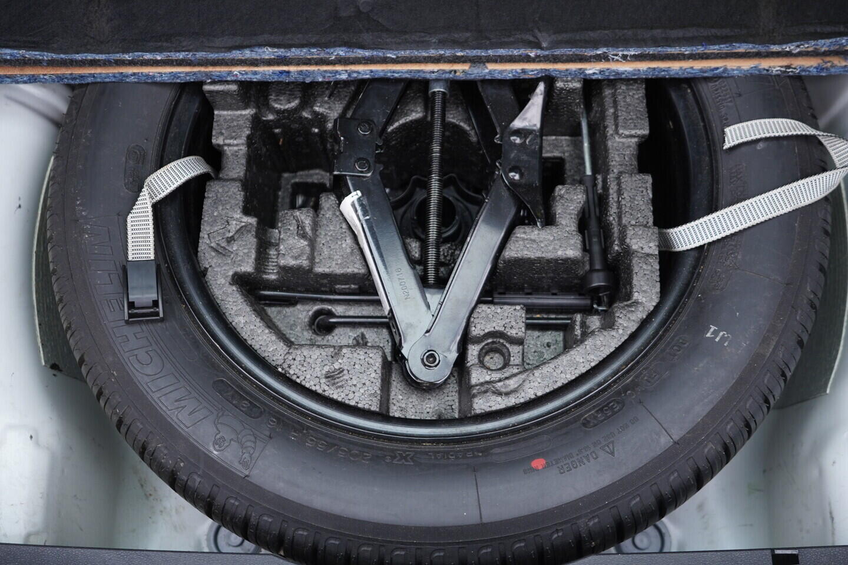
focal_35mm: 36
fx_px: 848
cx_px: 424
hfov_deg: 53.1
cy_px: 282
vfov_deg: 36.9
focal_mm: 24
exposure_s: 1/40
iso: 320
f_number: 2.8
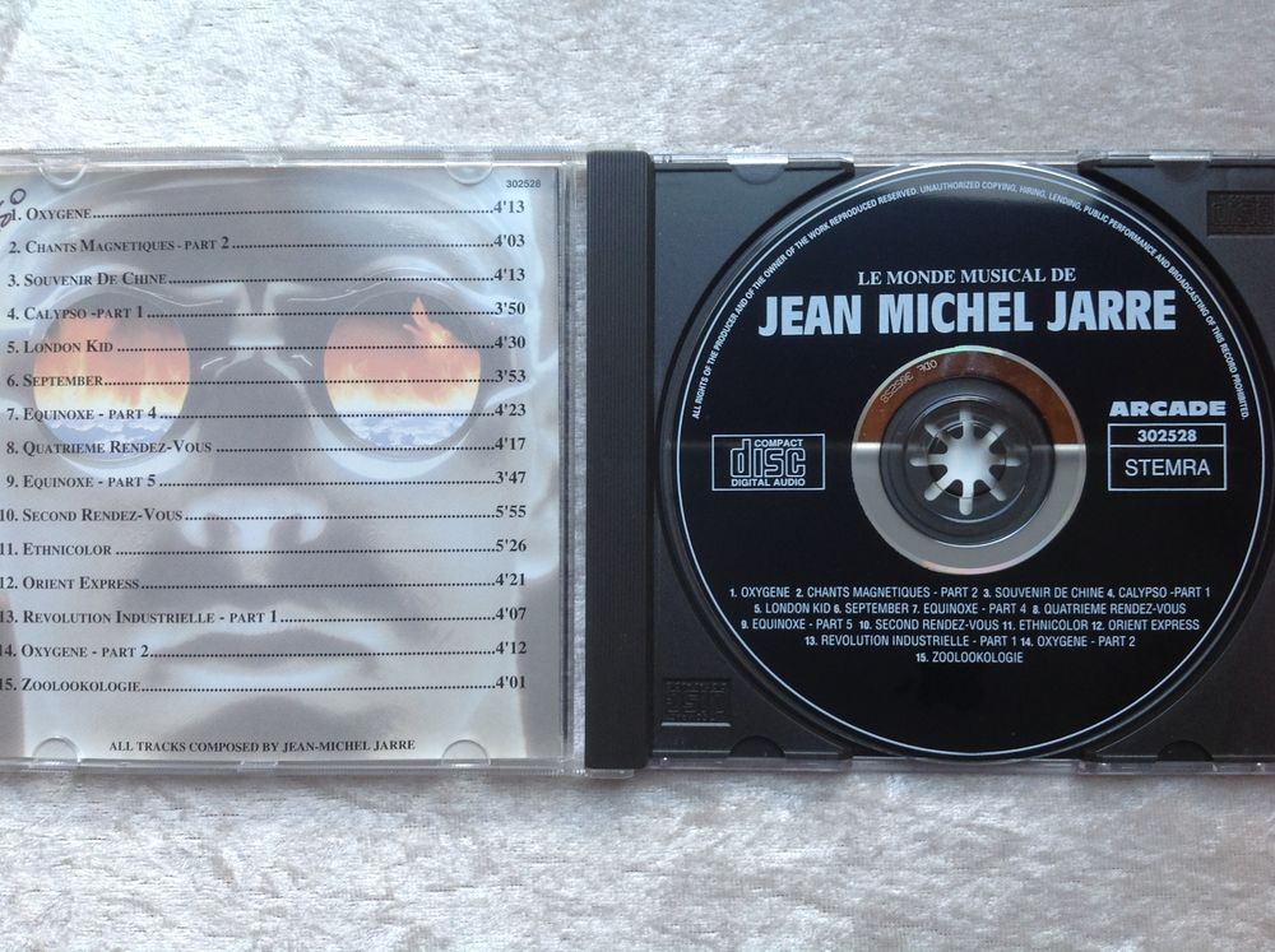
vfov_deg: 40.6
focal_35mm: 35
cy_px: 476
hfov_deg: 52.7
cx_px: 638
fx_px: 1287
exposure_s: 1/40
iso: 50
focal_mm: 4.28
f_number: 2.4
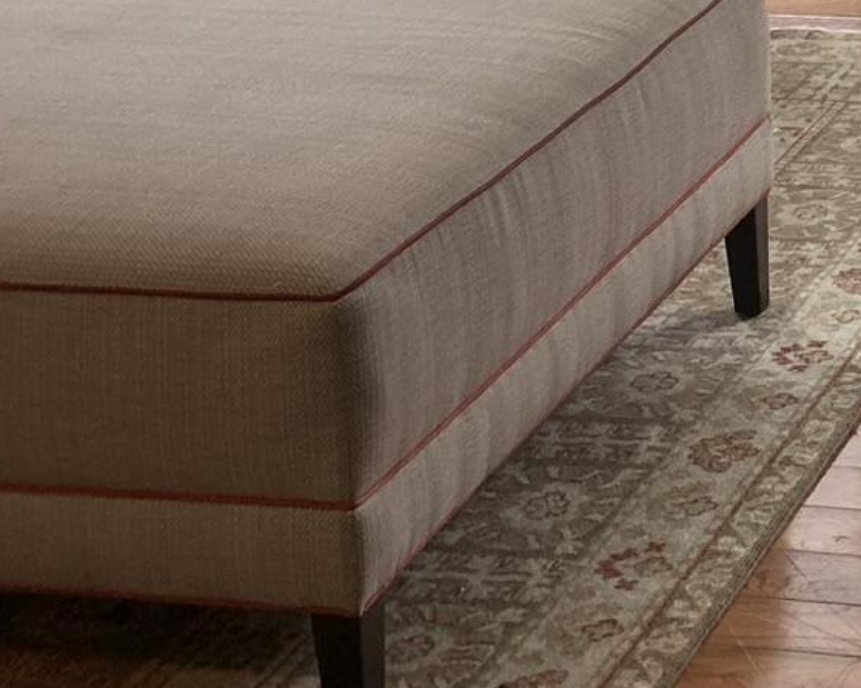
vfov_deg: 15.1
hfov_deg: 18.1
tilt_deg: -9.2
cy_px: -403
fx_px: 2369
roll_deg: -0.1
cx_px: 1338
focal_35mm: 93
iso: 80
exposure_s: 1/120
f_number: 1.8
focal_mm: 4.25
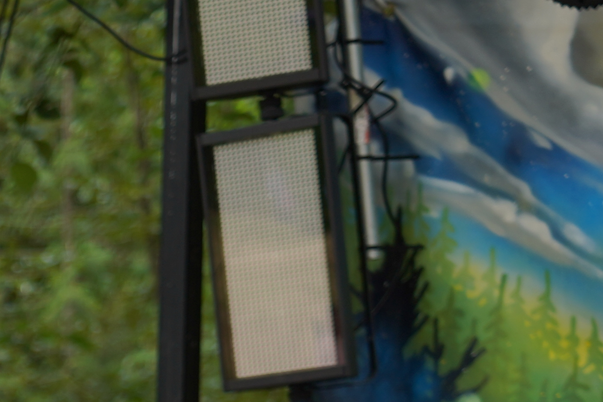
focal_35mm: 213
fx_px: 3568
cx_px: -435
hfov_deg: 9.3
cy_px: 750
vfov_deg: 6.3
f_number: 4
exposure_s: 1/160
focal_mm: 50
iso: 125
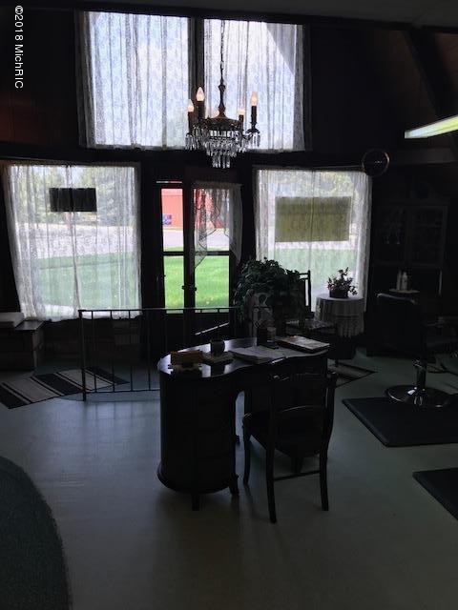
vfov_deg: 63.4
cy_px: 305
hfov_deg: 49.7
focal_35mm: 28
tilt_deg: -9.5
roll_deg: +0.0
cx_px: 229
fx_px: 494
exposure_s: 1/201
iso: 20
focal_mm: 3.99
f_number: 1.8
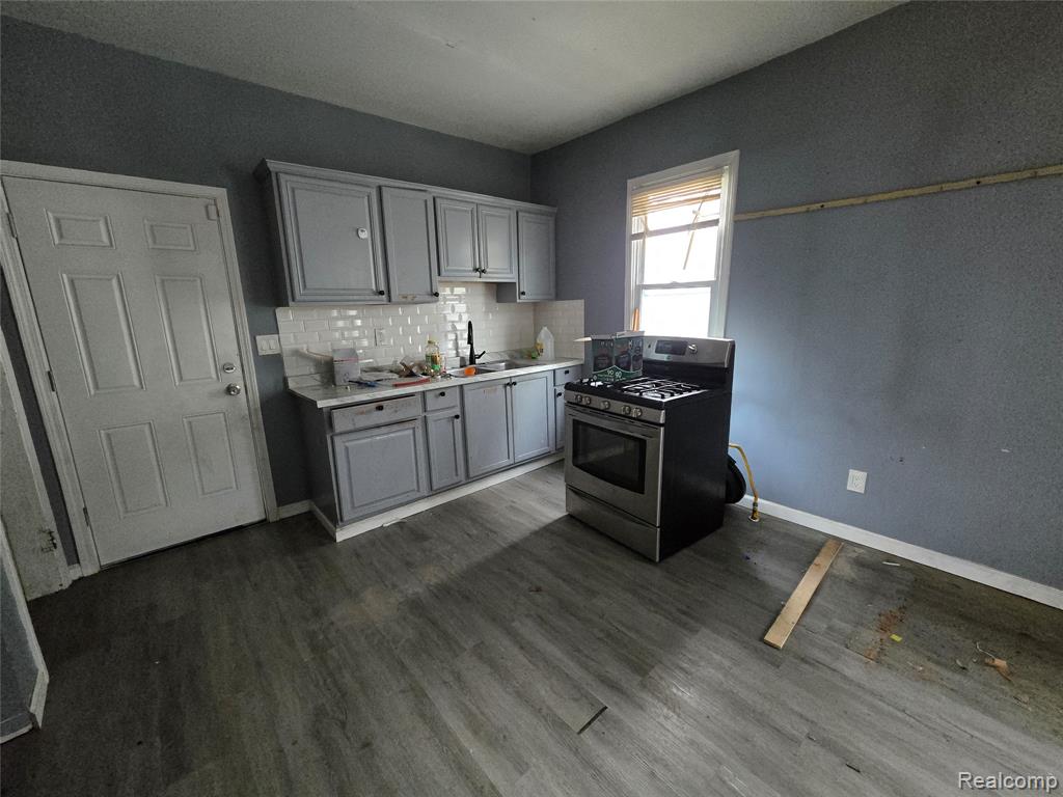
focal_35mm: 13
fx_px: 399
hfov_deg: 106.2
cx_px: 532
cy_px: 398
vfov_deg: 89.9
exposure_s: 1/60
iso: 1600
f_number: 2.2
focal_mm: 2.2
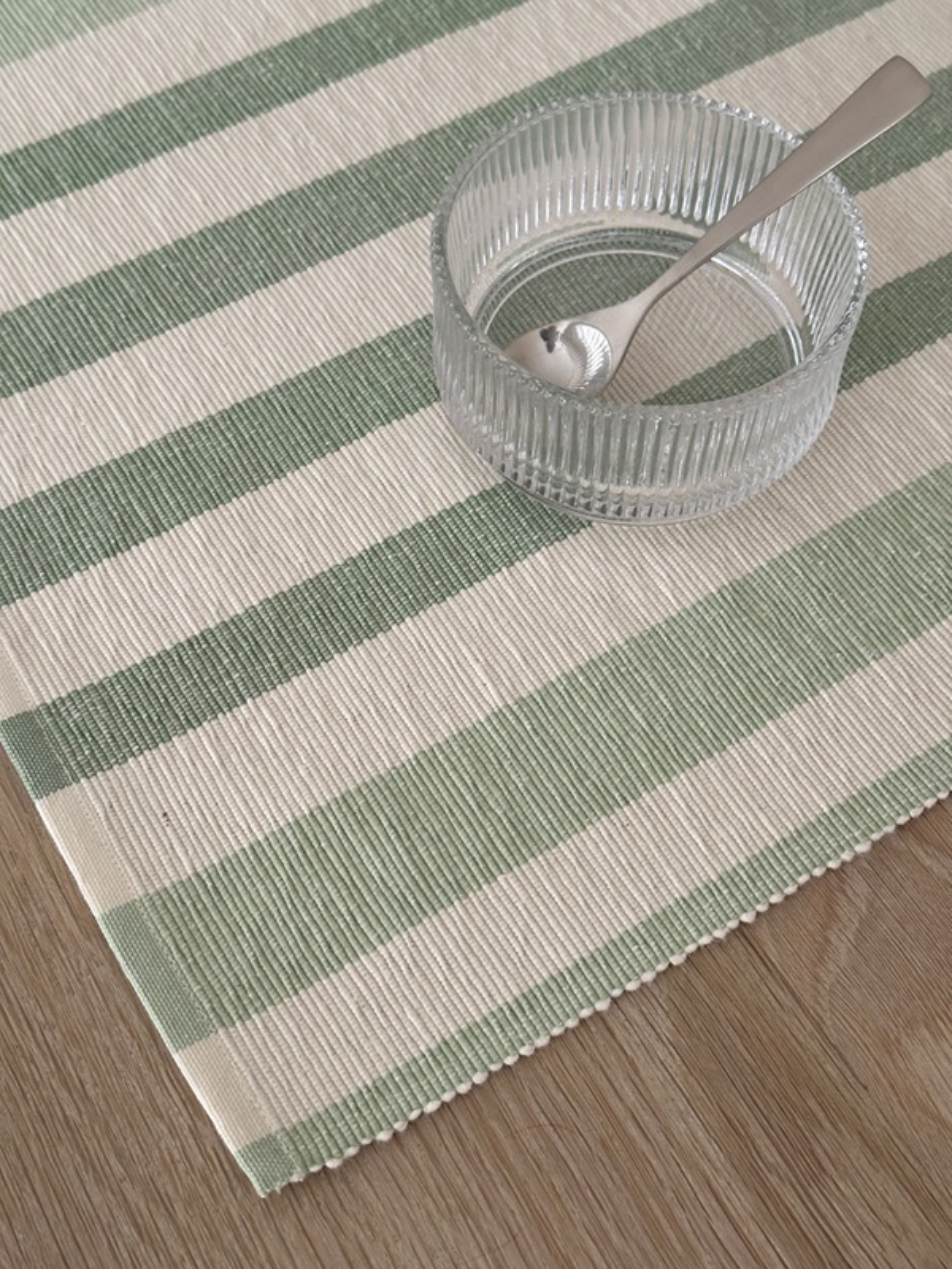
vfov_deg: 39.7
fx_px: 1760
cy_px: 634
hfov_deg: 30.3
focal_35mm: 48
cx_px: 476
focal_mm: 6.86
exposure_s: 1/40
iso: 500
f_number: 1.78
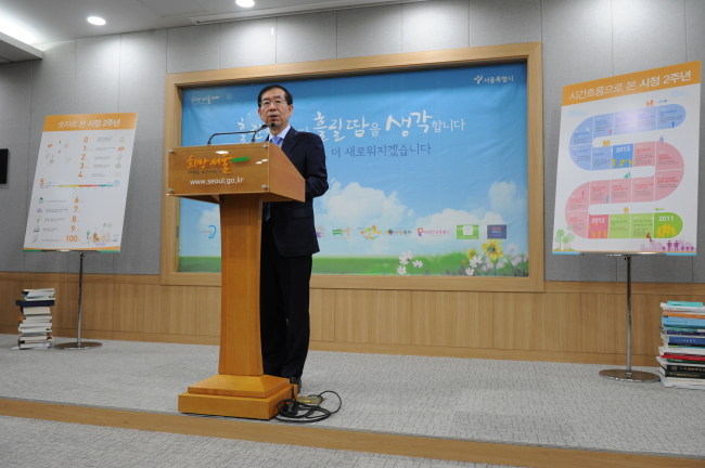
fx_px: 567
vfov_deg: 44.9
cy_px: 234
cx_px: 352
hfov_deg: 63.7
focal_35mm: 29
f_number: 5
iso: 1600
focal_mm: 29
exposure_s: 1/160
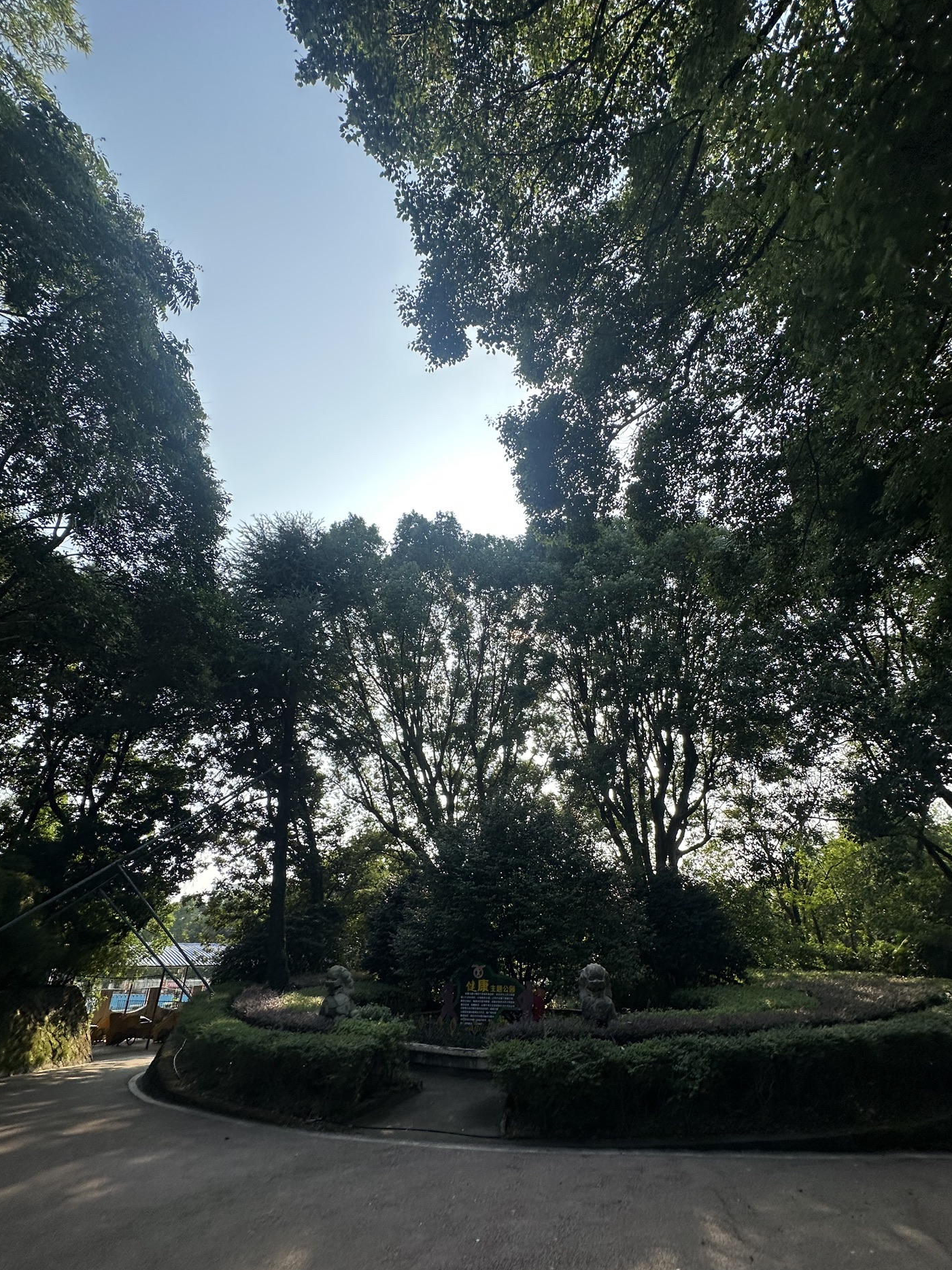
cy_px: 670
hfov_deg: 81.7
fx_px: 550
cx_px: 474
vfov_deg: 98.1
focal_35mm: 15
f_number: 2.2
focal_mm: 2.22
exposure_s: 1/1024
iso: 50
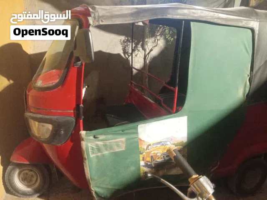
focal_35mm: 27
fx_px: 208
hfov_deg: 65.3
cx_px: 134
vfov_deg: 51.4
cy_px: 100
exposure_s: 1/16.7
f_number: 1.6
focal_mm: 4.09
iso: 2342
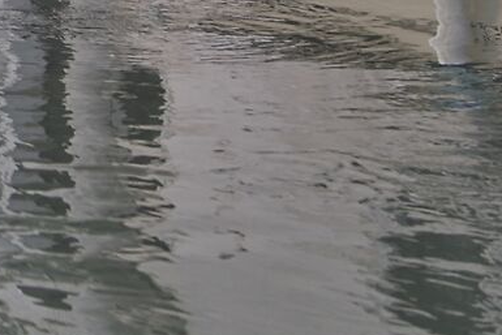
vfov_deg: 11.6
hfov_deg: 15.1
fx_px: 1479
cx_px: -540
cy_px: -335
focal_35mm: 106
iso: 100
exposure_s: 1/400
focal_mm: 17
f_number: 2.8
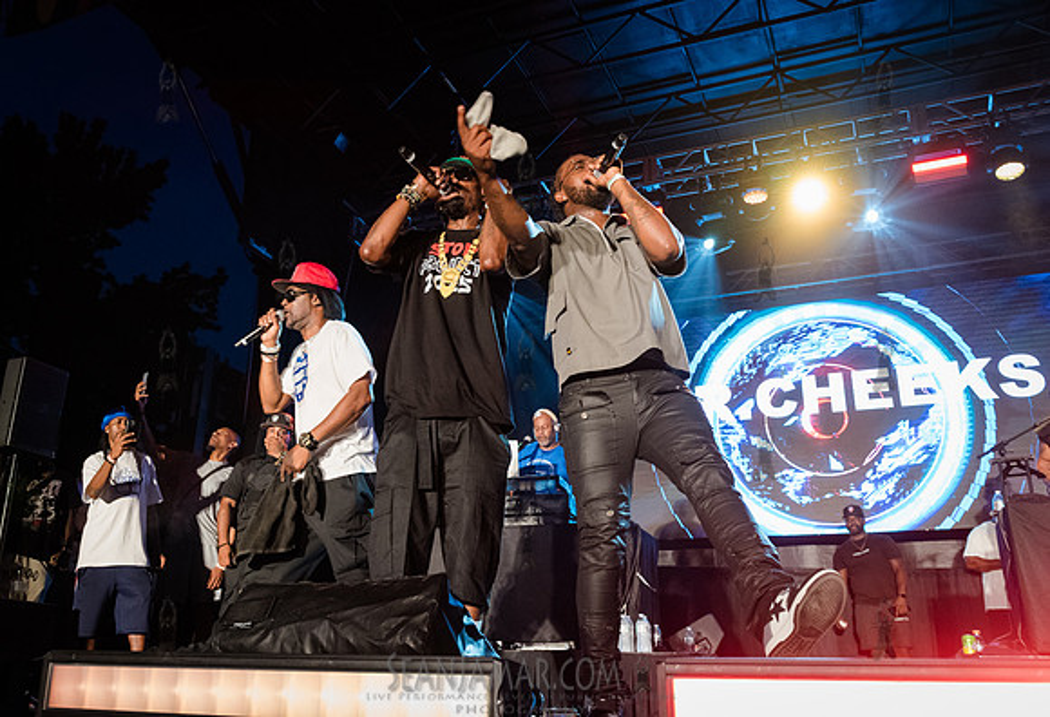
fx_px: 954
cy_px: 322
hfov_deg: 57.5
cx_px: 461
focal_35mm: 32
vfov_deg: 41.2
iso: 5000
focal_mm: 29
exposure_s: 1/400
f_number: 4
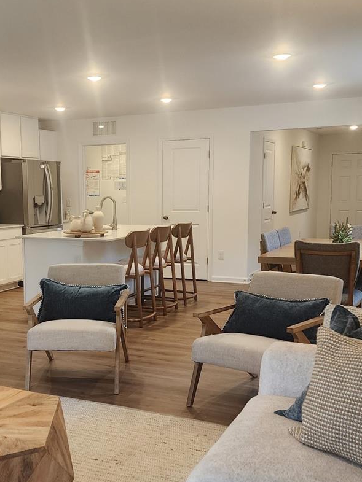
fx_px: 627
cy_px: 268
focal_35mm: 45
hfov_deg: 31.8
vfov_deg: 42.0
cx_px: 106
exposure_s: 1/120
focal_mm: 6.4
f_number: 1.8
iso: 400
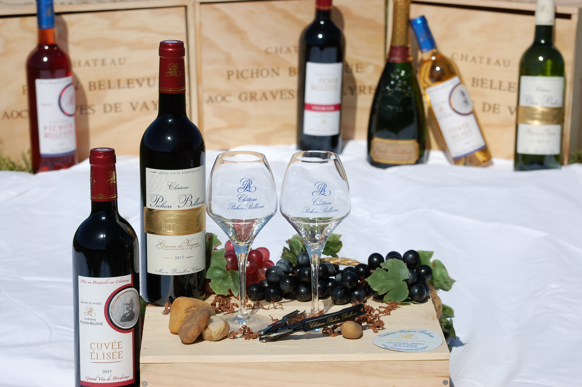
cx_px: 291
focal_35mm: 105
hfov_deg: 19.5
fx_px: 1696
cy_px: 194
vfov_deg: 13.0
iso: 200
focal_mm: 70
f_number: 9
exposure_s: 1/1250
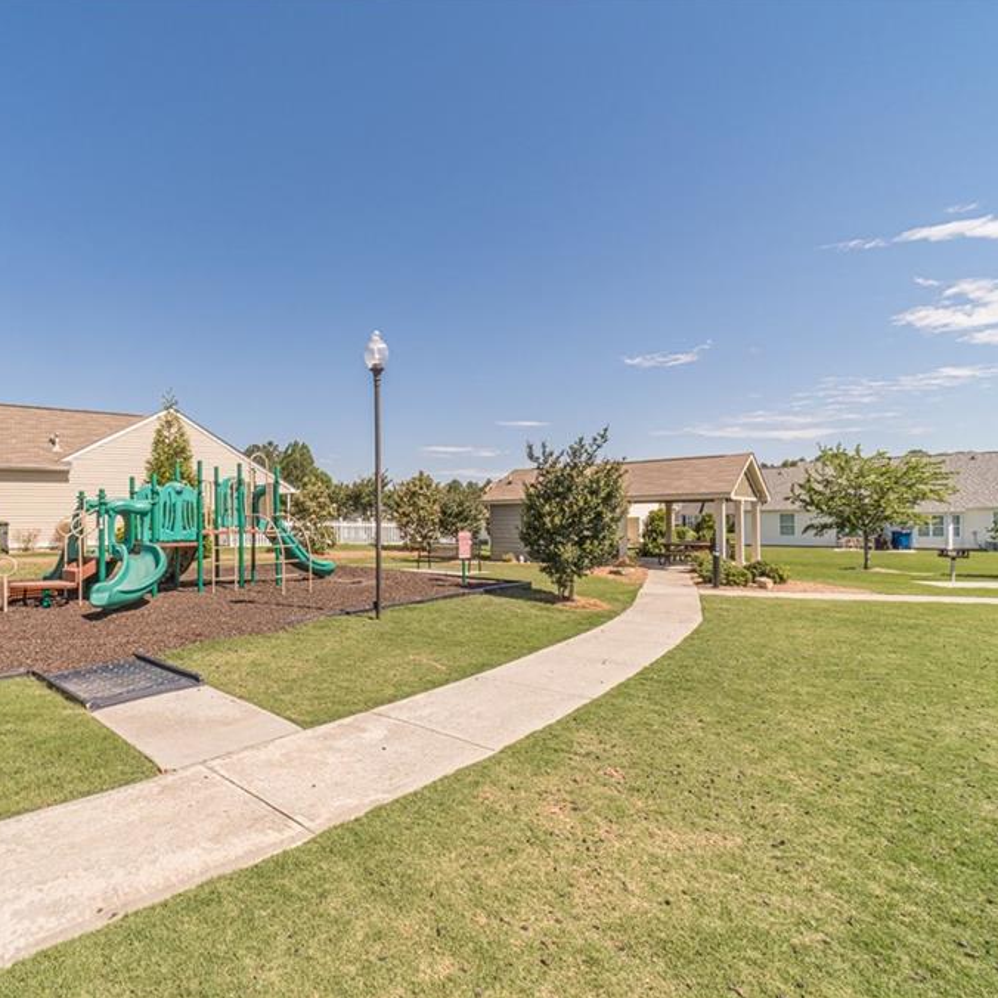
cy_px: 498
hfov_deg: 79.0
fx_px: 587
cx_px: 365
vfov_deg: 80.7
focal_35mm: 18
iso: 200
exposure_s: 1/400
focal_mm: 9
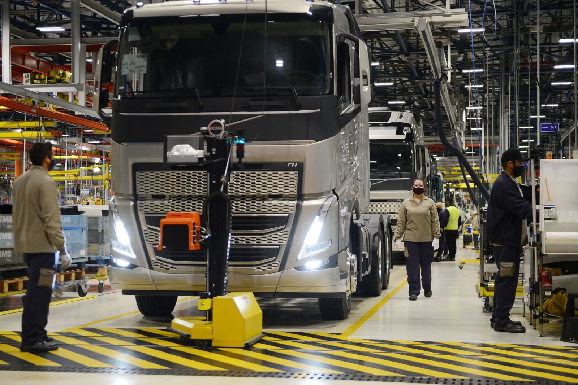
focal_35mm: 58
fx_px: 931
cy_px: 192
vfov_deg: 23.4
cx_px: 289
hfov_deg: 34.5
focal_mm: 58
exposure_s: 1/125
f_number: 2.8
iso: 800
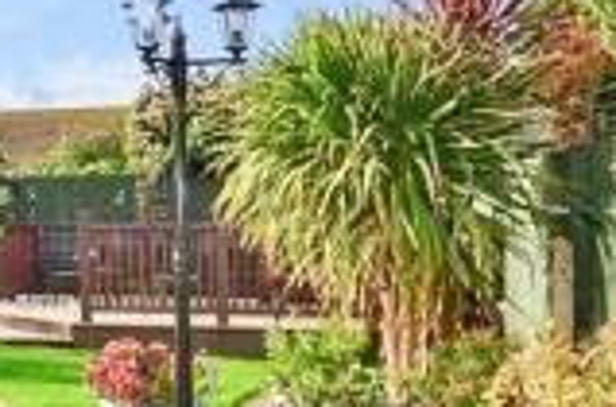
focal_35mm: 62
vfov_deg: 21.8
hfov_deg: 27.4
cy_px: 198
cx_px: -174
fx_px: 1058
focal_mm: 10
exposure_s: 1/200
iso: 200
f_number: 9
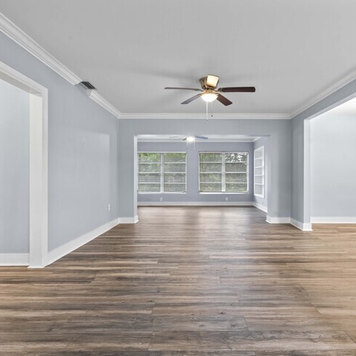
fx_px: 244
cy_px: 179
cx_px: 202
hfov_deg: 71.8
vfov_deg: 72.1
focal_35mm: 21
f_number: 9
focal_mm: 16
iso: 400
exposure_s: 1/1.67
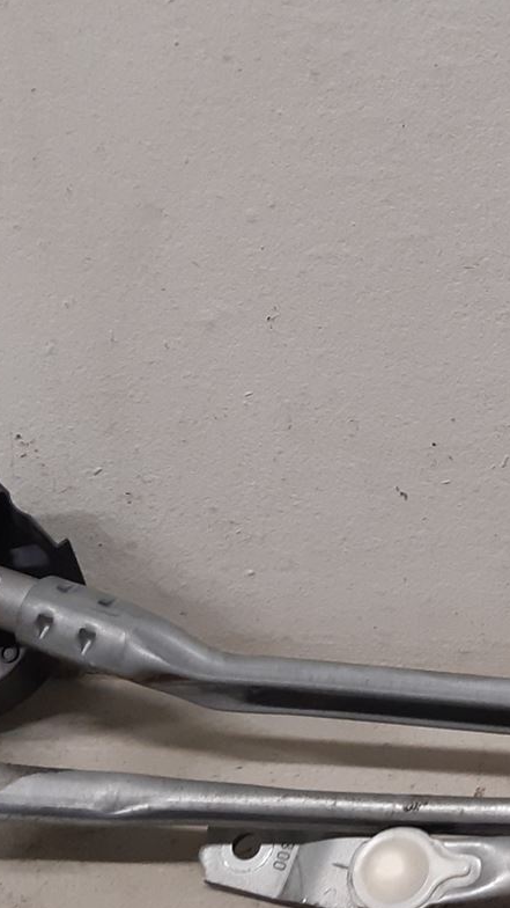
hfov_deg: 15.3
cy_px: 644
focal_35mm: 74
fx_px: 1779
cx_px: 725
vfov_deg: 28.3
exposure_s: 1/50
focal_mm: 3.93
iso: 160
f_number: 1.7
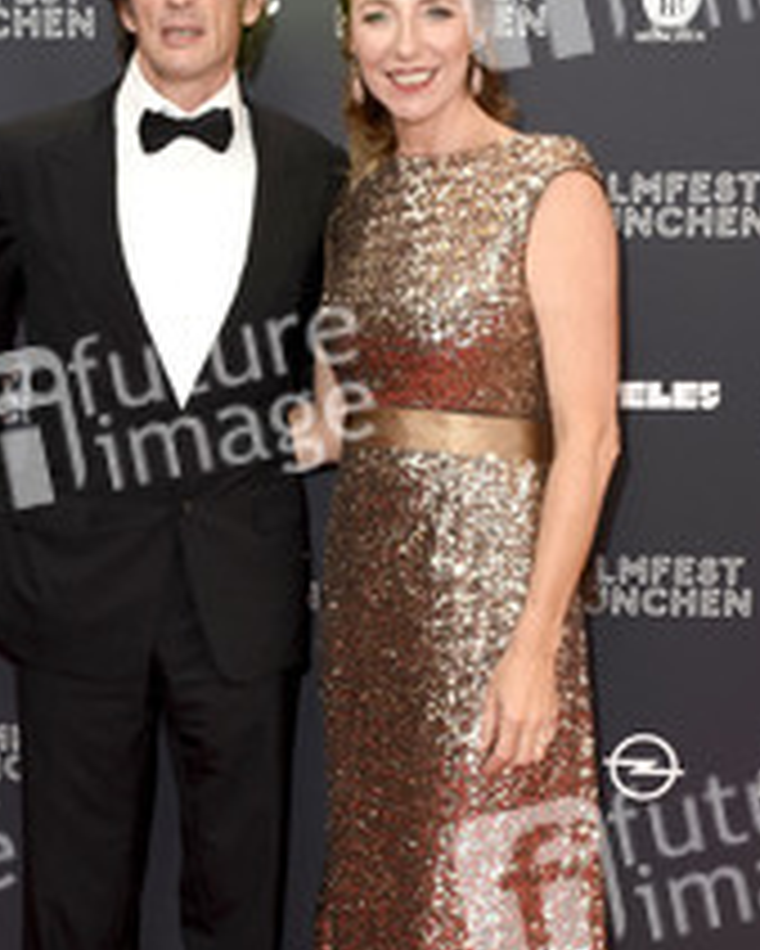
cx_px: 274
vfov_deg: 26.3
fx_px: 2020
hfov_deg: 21.3
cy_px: 639
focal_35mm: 72
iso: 640
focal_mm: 27
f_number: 6.3
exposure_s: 1/125
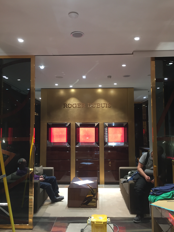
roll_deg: +0.4
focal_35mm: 30
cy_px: 116
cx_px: 88
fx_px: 201
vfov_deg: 60.0
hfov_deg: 46.8
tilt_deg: +4.5
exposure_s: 1/33
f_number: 2.2
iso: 100
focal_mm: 4.15
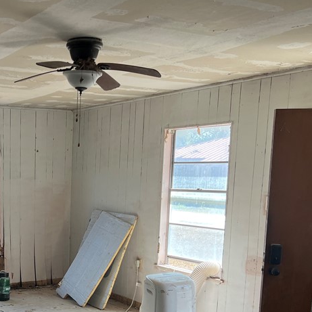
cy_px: 244
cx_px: 9
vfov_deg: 32.6
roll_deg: -0.5
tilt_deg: -6.3
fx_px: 520
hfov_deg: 31.2
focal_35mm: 51
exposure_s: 1/266
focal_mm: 5.7
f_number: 1.5
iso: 40
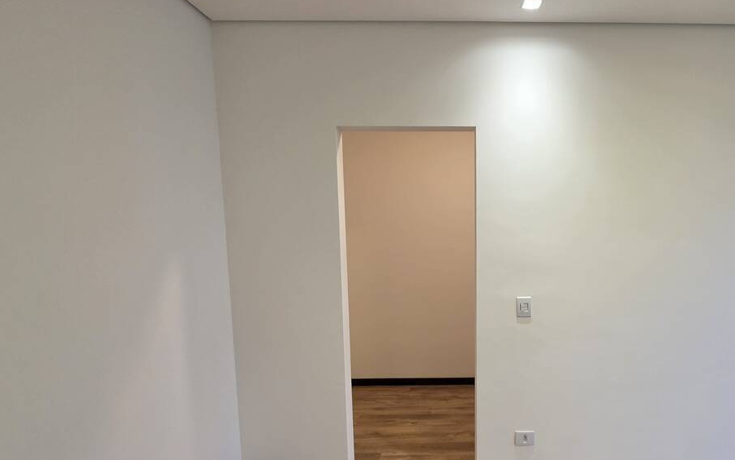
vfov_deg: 54.5
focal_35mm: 22
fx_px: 441
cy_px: 285
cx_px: 468
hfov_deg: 77.9
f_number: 1.9
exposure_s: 1/120
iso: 200
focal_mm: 2.2
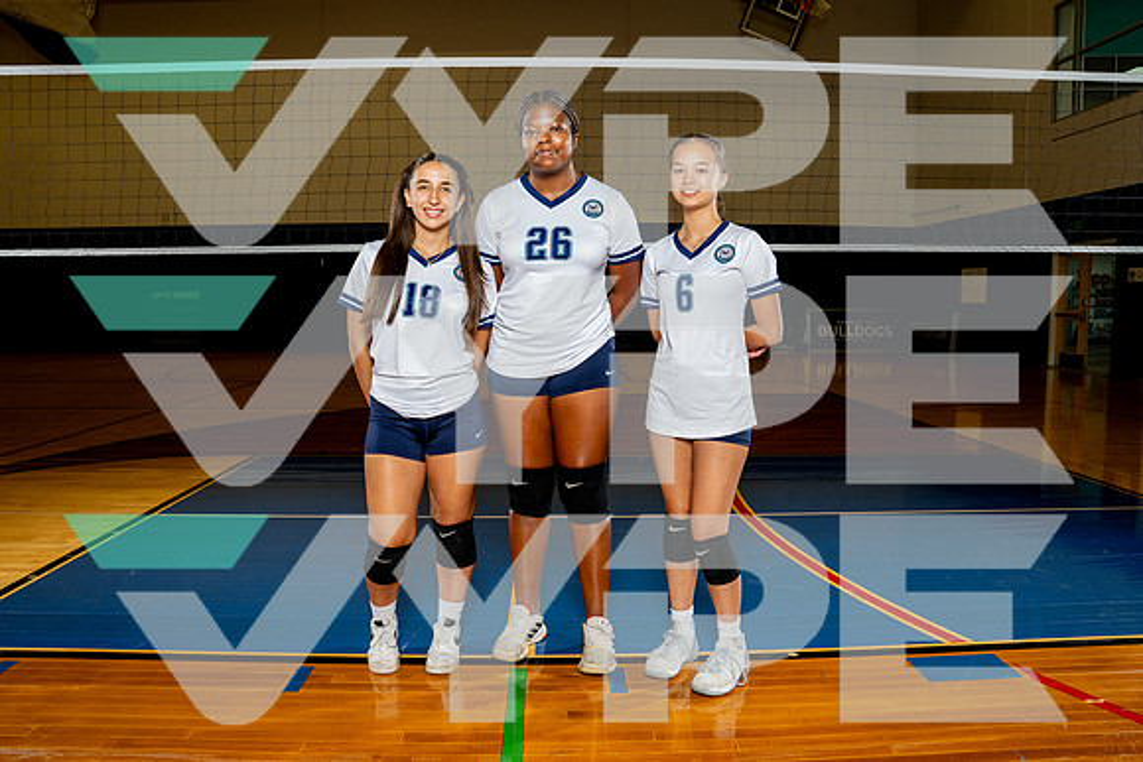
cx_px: 572
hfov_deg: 68.5
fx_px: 840
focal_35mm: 26
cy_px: 376
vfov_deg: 48.9
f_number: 8
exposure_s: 1/250
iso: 1250
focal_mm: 25
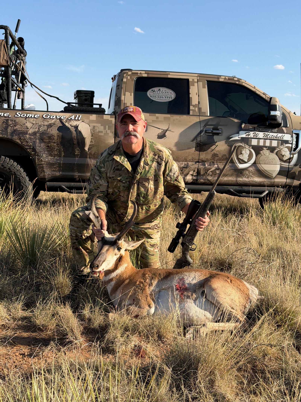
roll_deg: -2.2
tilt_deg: -5.3
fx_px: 556
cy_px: 201
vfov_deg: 39.7
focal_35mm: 48
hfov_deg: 30.3
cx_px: 150
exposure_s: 1/3378
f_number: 1.78
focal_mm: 6.76
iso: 64
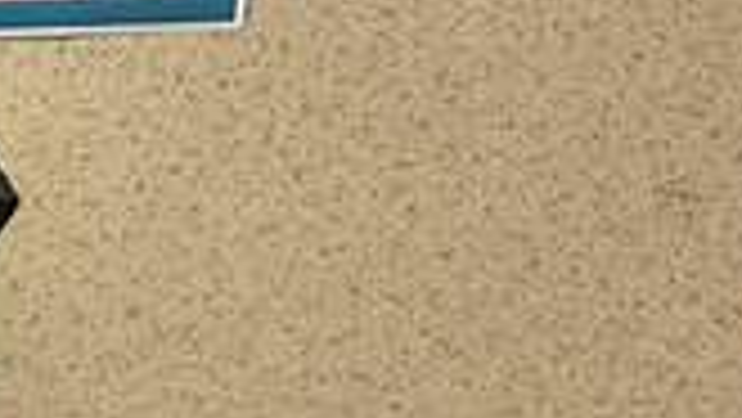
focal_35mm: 176
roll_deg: +1.4
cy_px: 571
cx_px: -1493
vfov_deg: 6.8
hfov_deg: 9.5
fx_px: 3464
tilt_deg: -11.6
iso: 100
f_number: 1.5
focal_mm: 5.7
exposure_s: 1/60
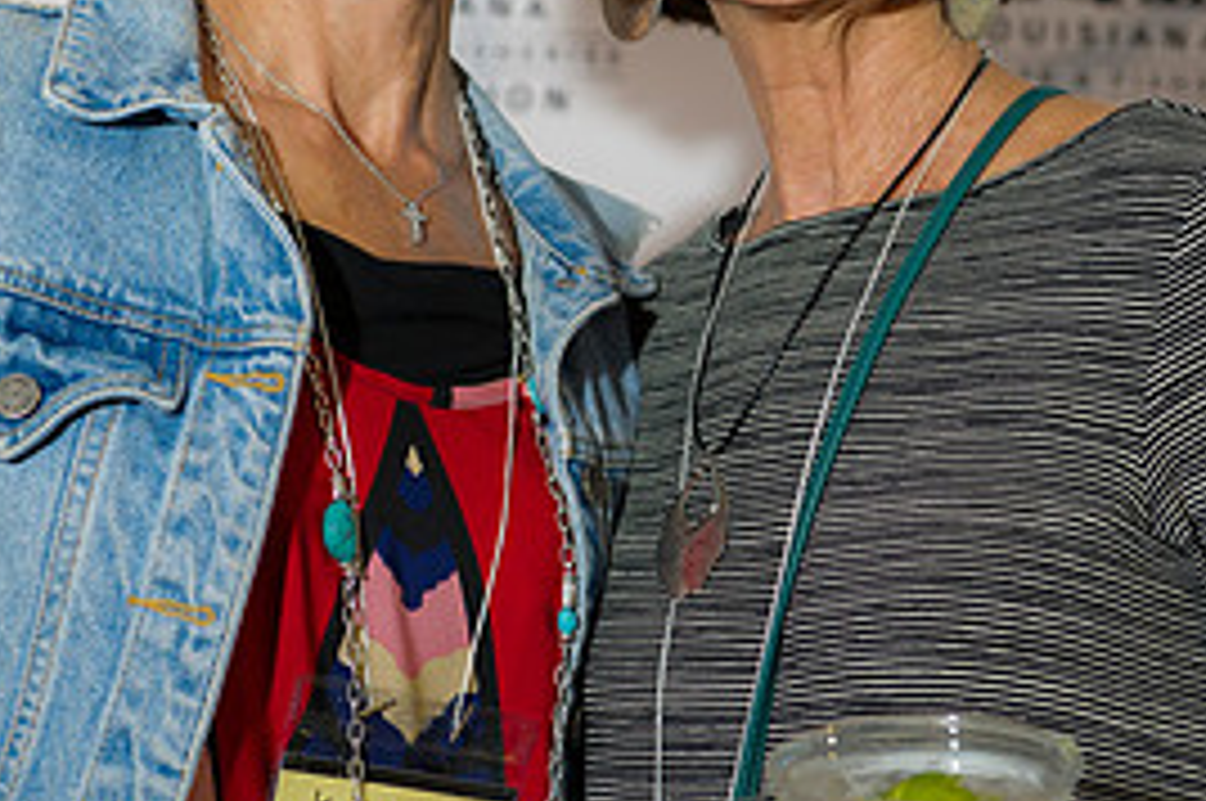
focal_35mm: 130
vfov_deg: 10.5
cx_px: 621
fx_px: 4350
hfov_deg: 15.8
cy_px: 117
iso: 800
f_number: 4
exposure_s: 1/100
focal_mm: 60
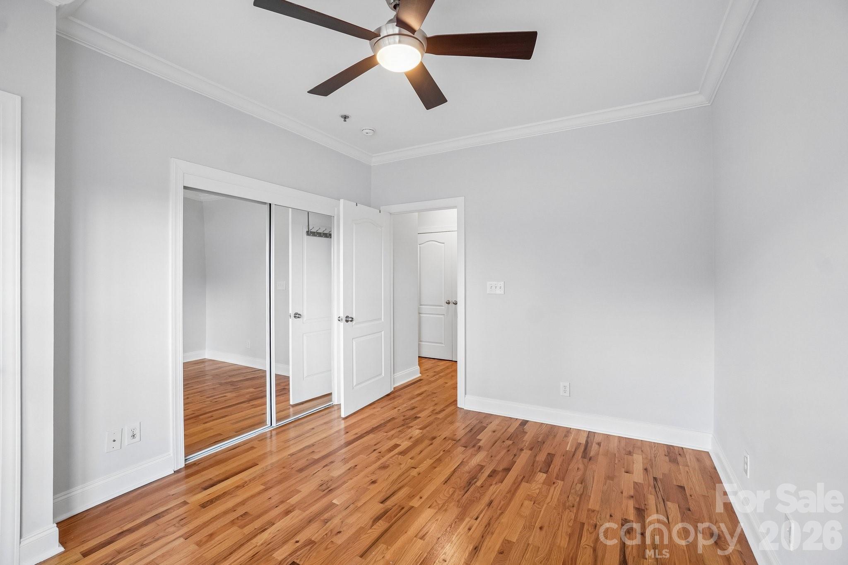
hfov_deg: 100.4
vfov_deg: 77.3
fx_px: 353
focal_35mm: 15
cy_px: 282
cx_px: 424
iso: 400
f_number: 8
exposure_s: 1/20
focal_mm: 10
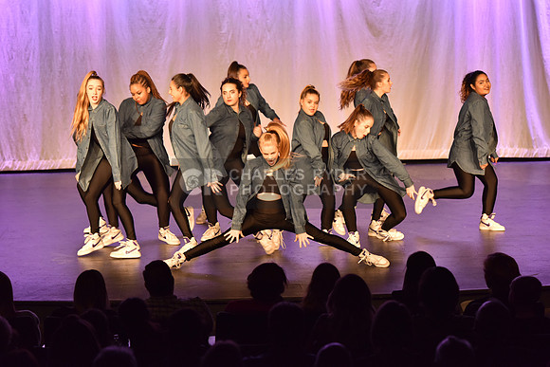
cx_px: 275
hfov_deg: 16.8
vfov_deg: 11.2
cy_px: 184
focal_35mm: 122
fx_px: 1864
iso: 2000
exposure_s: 1/200
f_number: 4
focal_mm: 122
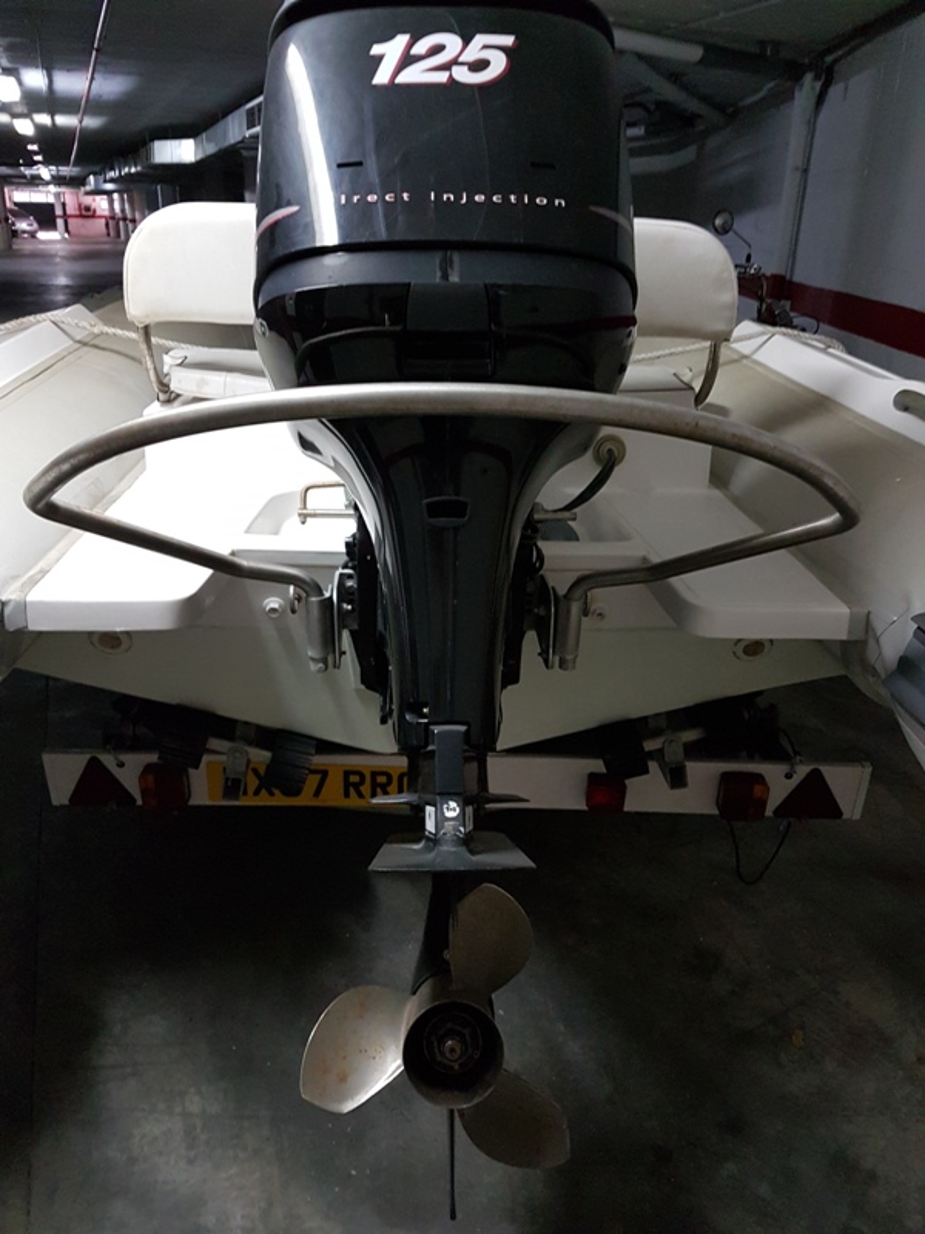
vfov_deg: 67.3
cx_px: 462
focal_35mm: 26
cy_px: 617
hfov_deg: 53.1
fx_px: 926
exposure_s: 1/17
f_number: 1.7
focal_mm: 4.2
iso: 250
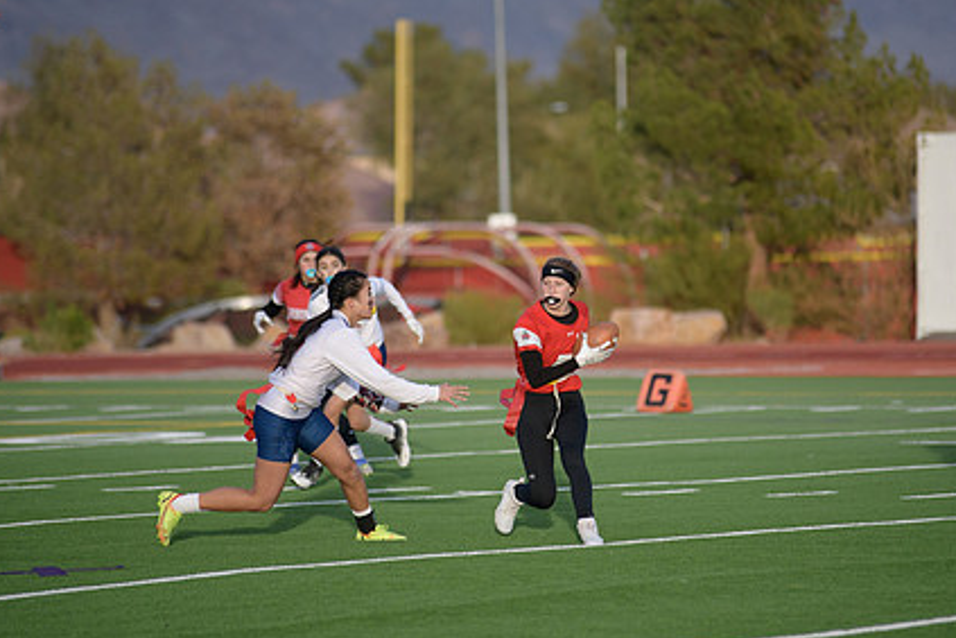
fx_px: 7276
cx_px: 536
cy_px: 288
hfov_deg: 7.5
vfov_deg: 5.0
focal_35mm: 274
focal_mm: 200
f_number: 2.8
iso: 640
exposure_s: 1/4000
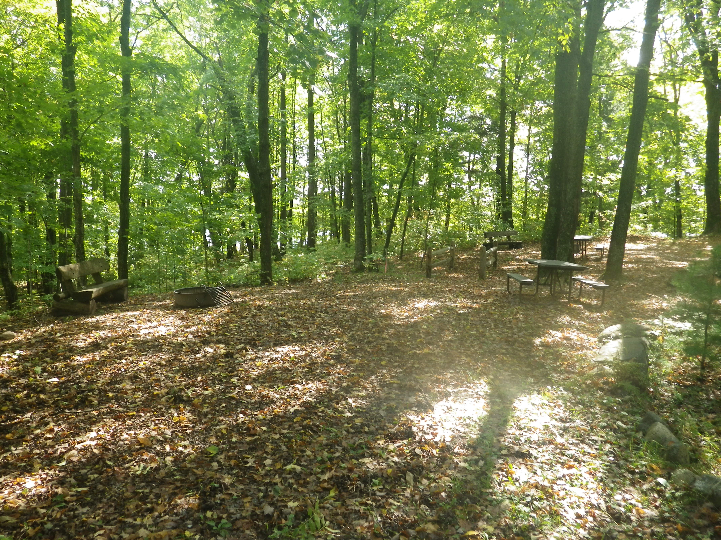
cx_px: 360
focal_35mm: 28
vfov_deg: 49.7
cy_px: 270
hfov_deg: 63.4
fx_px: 583
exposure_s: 1/50
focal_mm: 5
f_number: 3.5
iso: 80
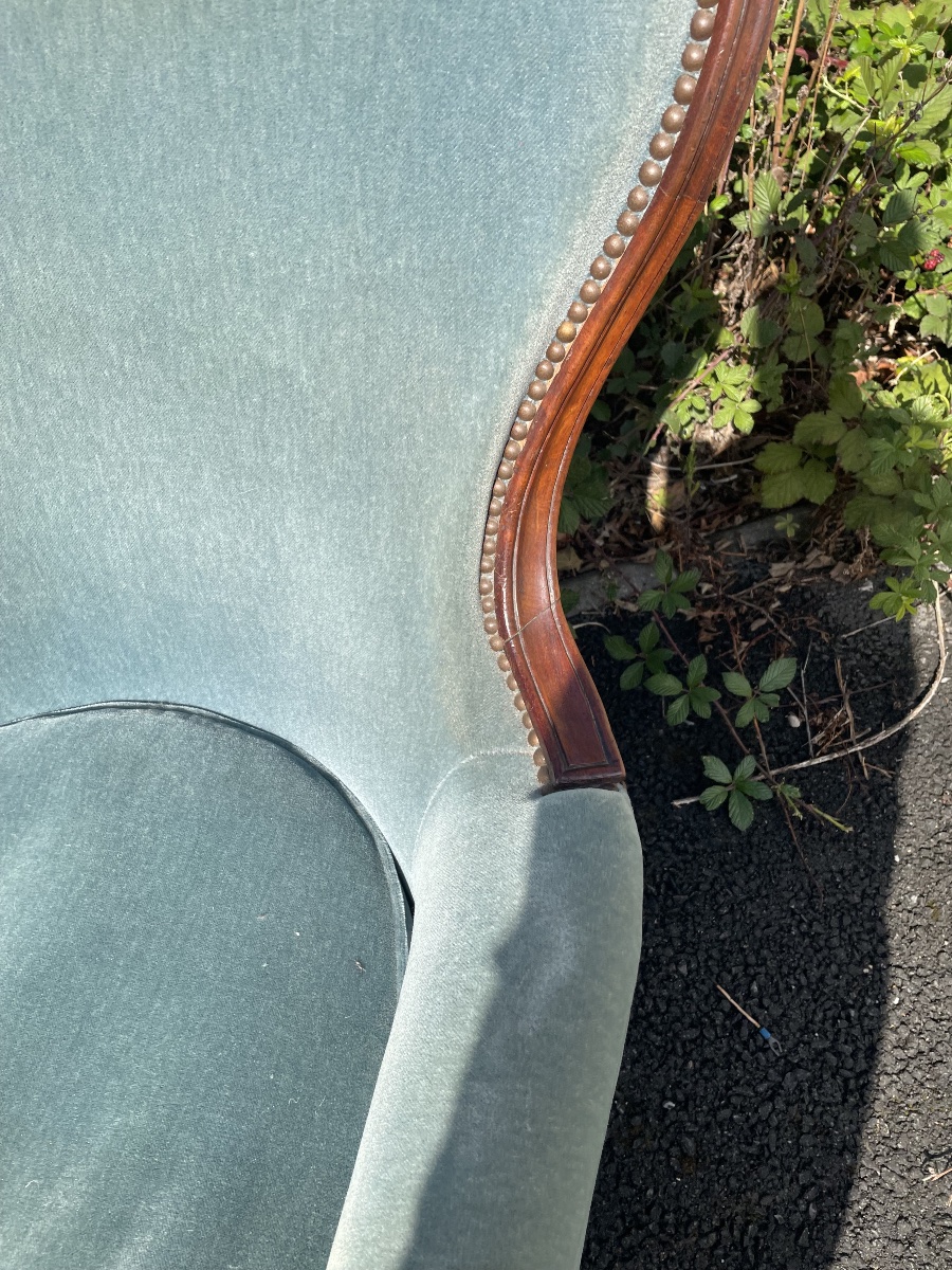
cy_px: 635
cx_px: 476
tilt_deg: -51.9
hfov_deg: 53.1
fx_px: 953
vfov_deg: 67.3
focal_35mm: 26
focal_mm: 4.2
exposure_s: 1/2132
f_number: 1.6
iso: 32
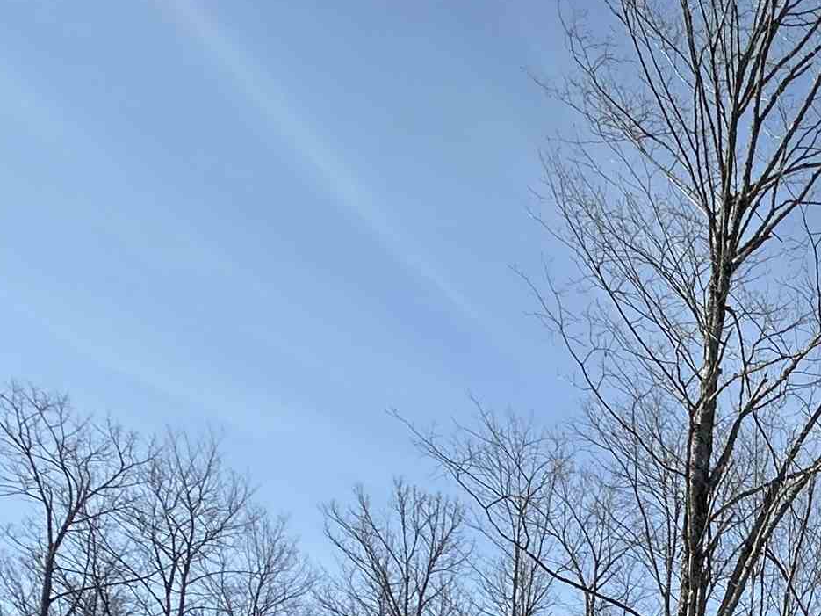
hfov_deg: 29.2
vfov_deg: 23.0
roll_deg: -2.8
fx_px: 1091
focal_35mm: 46
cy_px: 1007
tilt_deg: +4.3
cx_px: 1173
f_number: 2.2
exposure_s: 1/1261
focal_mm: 2.22
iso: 40
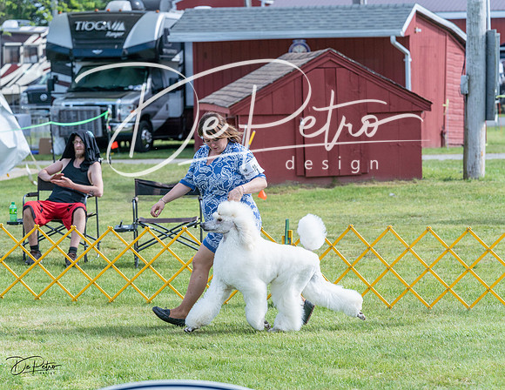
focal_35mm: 152
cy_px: 195
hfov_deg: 12.8
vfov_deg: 9.9
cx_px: 252
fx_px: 2243
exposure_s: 1/1250
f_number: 5.6
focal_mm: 138
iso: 250
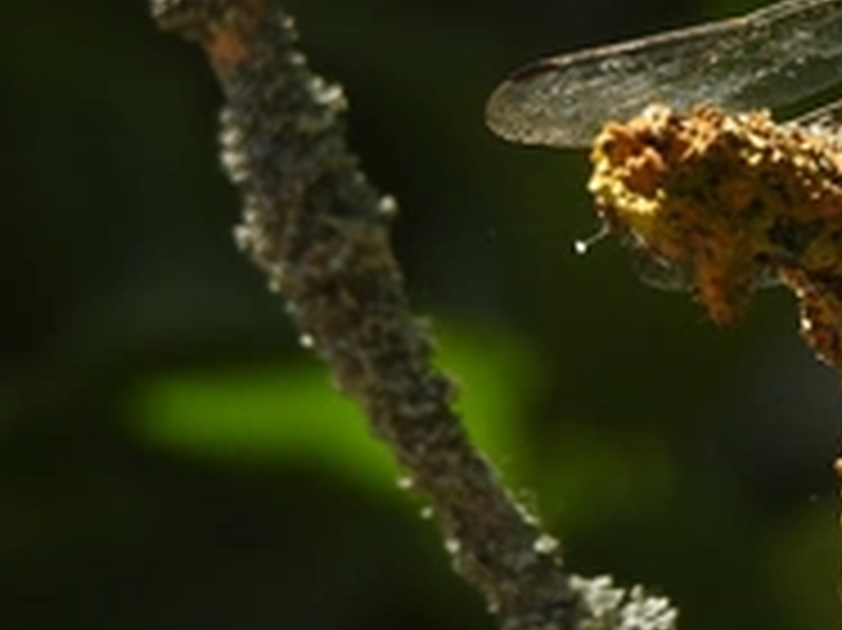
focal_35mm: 2905
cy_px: 45
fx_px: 70616
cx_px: 1153
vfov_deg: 0.5
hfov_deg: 0.7
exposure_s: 1/250
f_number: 5.6
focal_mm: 152
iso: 100
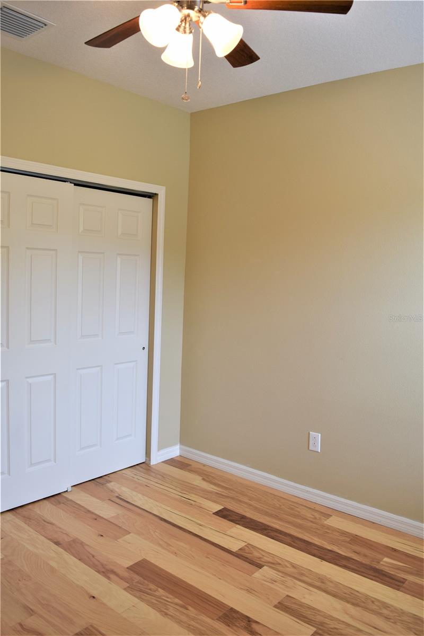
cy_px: 318
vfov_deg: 67.4
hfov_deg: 47.9
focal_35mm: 27
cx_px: 212
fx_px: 477
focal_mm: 18
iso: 400
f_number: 5
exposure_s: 1/100
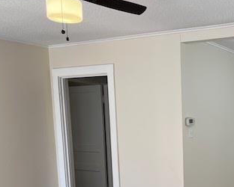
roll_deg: +0.4
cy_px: 172
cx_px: 233
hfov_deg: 33.0
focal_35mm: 52
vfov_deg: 28.0
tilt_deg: -7.7
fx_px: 360
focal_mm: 5.1
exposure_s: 1/128
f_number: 1.6
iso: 50
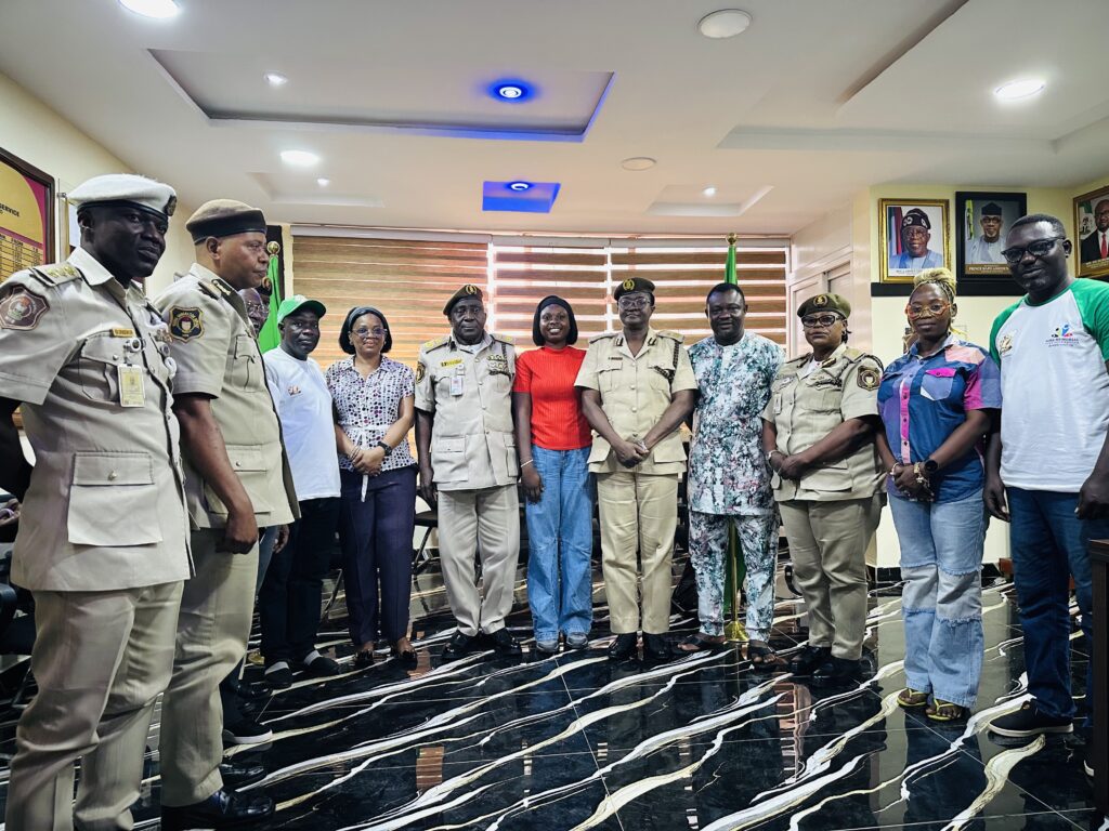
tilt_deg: +1.2
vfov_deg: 56.8
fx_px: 769
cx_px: 554
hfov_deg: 71.6
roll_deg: +0.5
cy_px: 416
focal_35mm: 24
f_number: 1.78
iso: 500
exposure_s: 1/50
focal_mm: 6.86
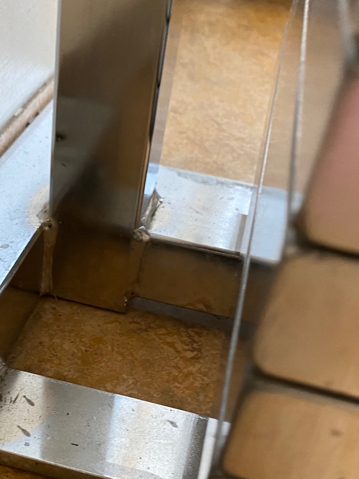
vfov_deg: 39.8
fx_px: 650
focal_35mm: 47
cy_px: 332
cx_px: 93
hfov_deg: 30.4
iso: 160
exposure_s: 1/50
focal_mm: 4.25
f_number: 1.8
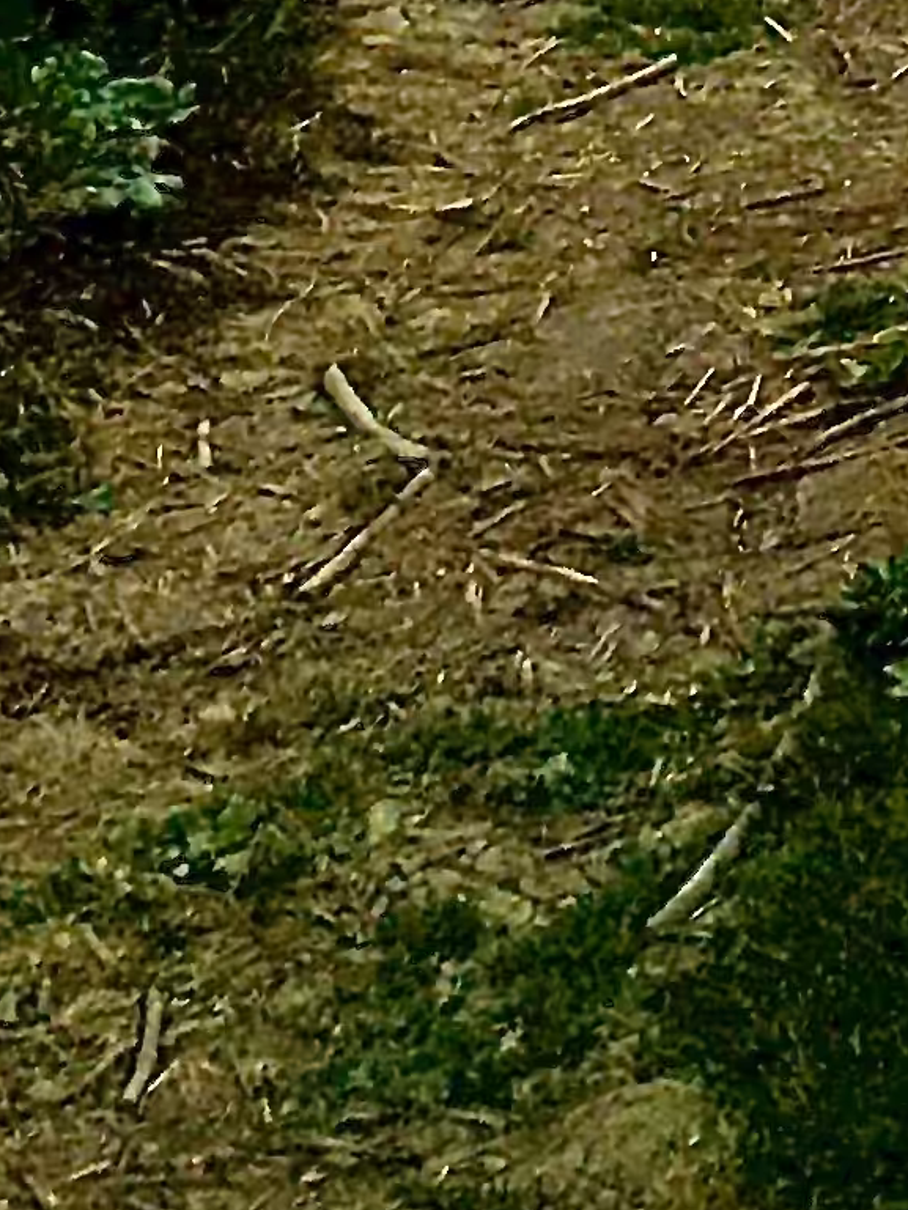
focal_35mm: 152
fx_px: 5315
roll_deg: -0.2
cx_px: 1254
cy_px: -1385
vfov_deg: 11.4
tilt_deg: -4.3
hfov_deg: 9.6
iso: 25
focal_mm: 4.15
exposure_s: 1/50
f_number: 2.2
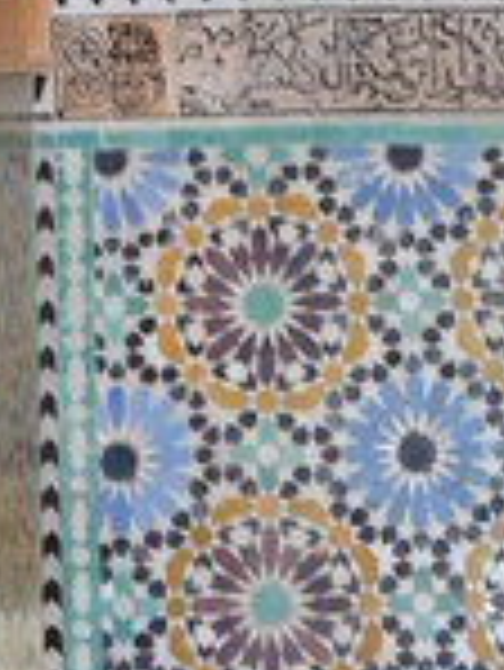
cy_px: -171
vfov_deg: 10.7
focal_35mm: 181
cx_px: -592
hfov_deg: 7.8
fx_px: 3509
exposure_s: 1/4
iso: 400
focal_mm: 23
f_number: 5.6
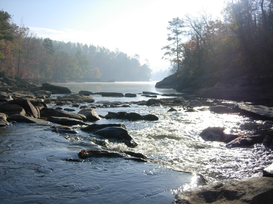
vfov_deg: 39.7
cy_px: 102
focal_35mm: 36
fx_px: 284
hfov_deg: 51.4
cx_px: 136
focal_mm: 7.5
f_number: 3
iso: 50
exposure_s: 1/1024
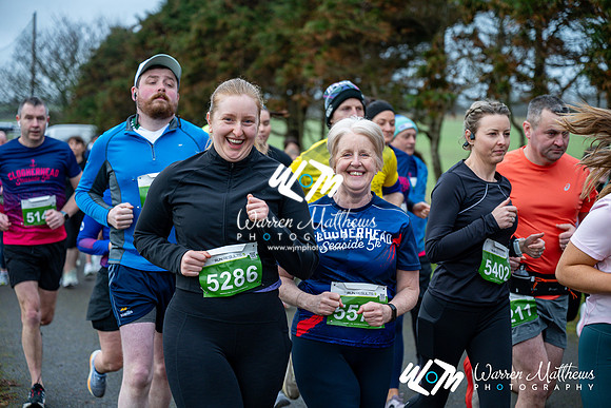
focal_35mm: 70
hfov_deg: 28.8
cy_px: 204
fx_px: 1188
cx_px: 306
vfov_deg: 19.5
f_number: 2.8
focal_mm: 70
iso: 500
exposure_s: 1/1250
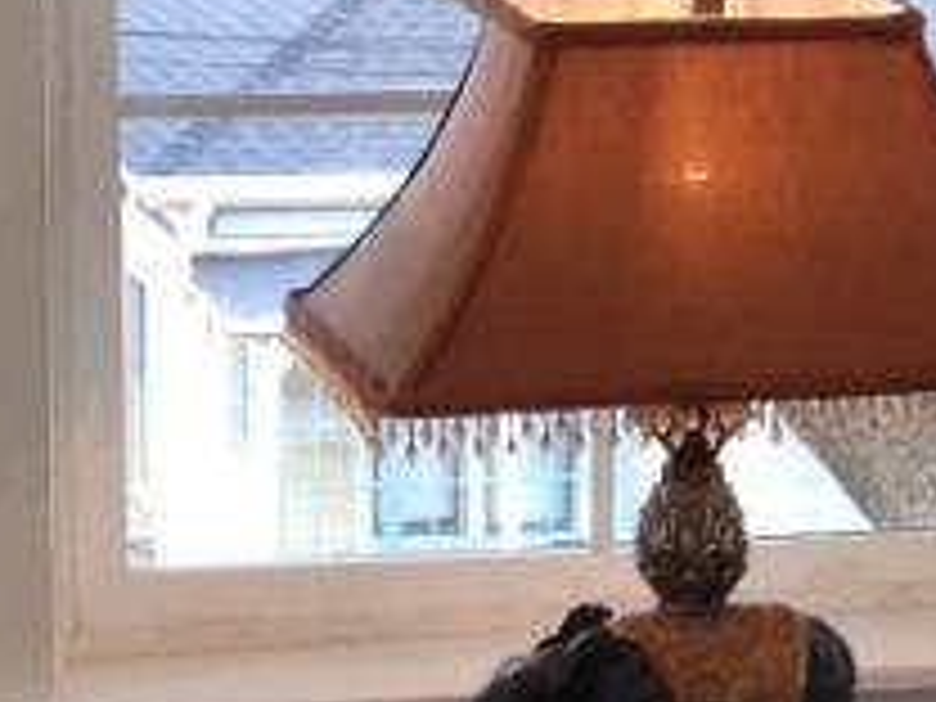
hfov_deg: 7.8
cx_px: 1022
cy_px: 668
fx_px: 6841
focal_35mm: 253
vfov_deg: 5.9
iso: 64
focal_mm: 4.28
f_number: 2.4
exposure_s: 1/60
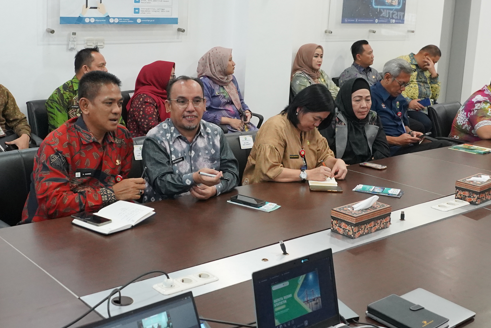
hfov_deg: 38.2
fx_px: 709
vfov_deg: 25.8
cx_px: 248
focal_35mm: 52
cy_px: 105
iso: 4000
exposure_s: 1/125
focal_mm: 24
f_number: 5.6
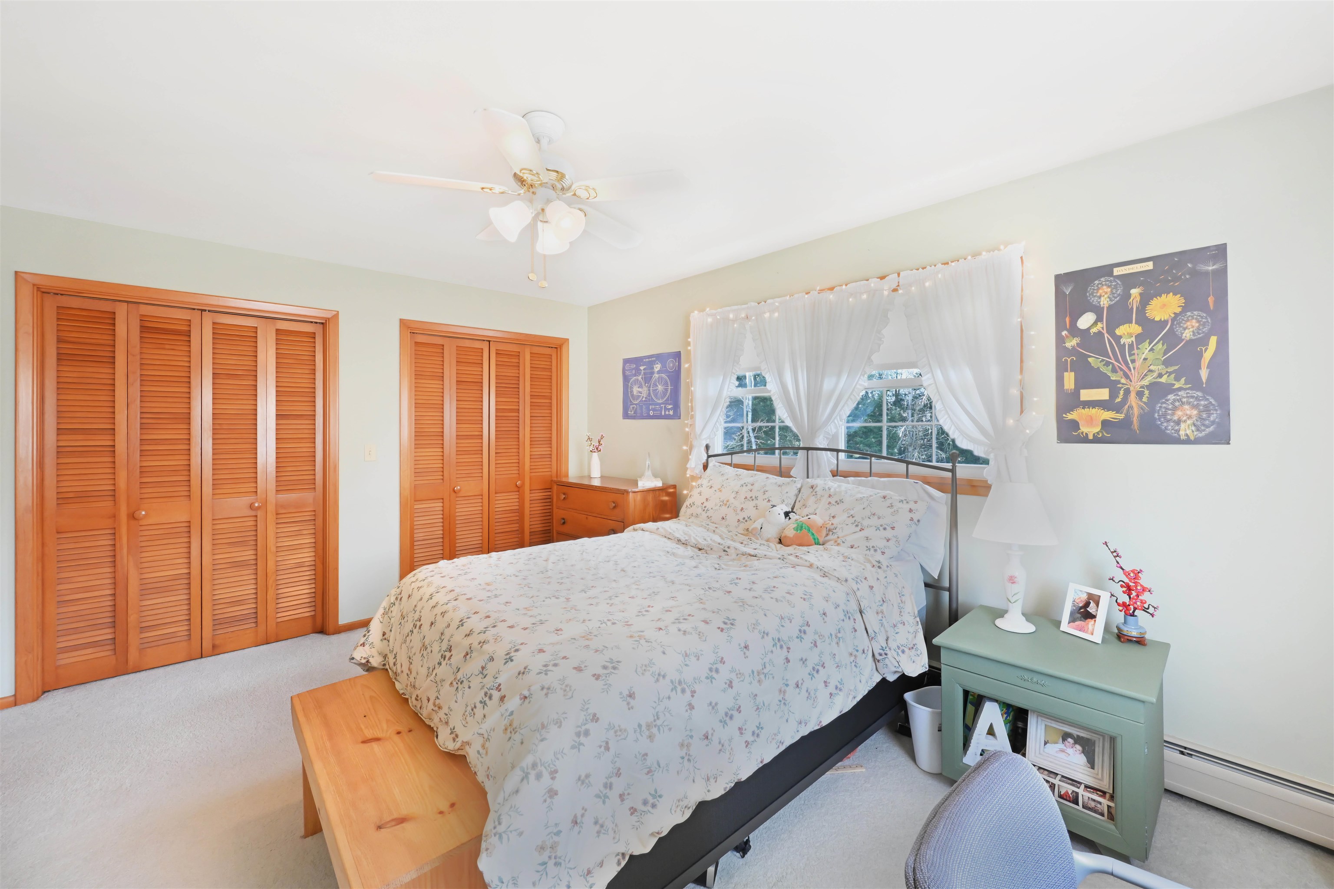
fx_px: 519
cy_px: 444
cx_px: 667
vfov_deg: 81.2
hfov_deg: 104.3
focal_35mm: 14
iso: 2500
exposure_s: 1/8
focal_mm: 14
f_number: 14
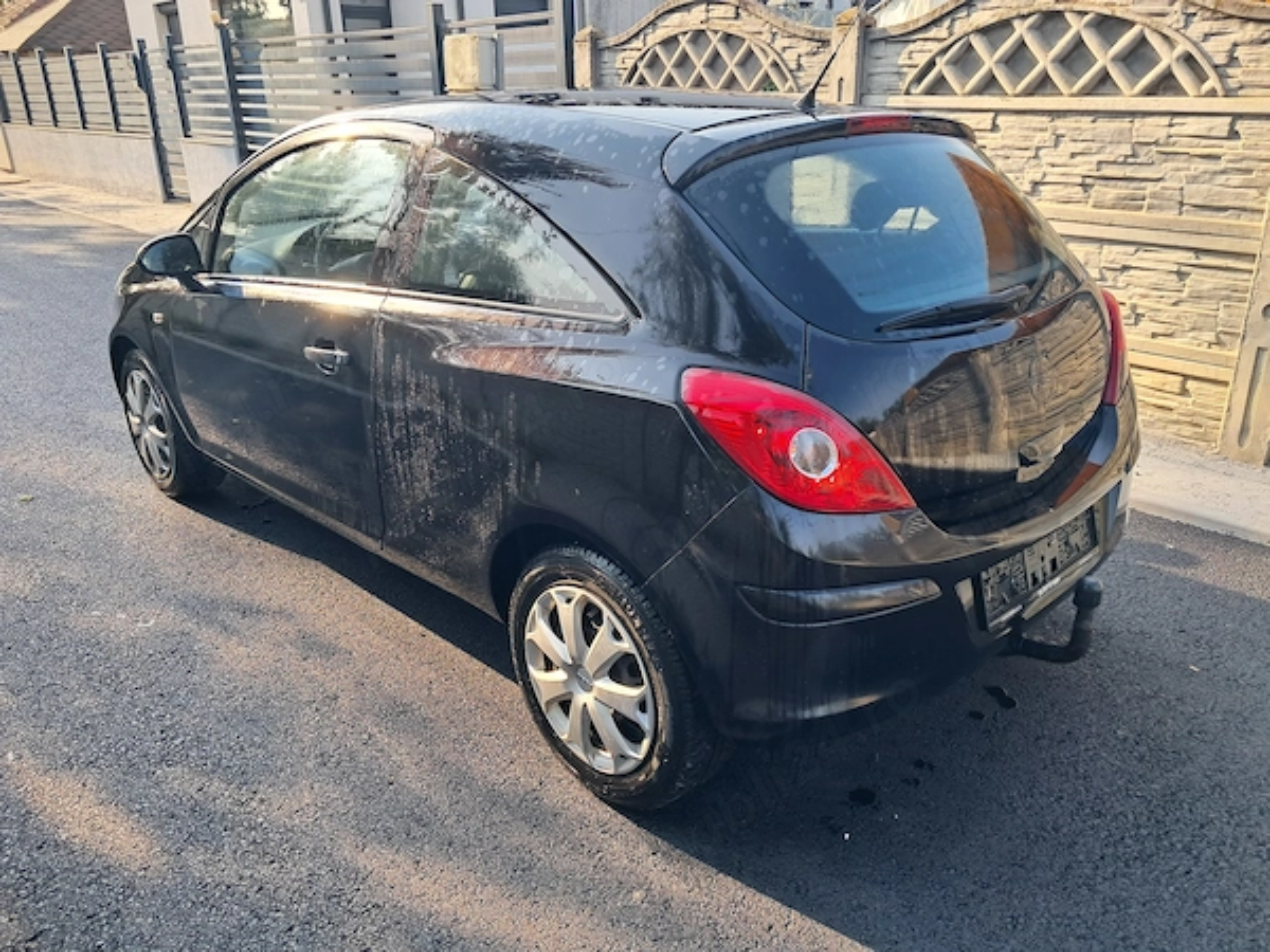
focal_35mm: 27
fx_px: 991
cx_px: 635
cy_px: 476
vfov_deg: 51.4
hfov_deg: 65.3
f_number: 1.8
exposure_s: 1/151
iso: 50
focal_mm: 4
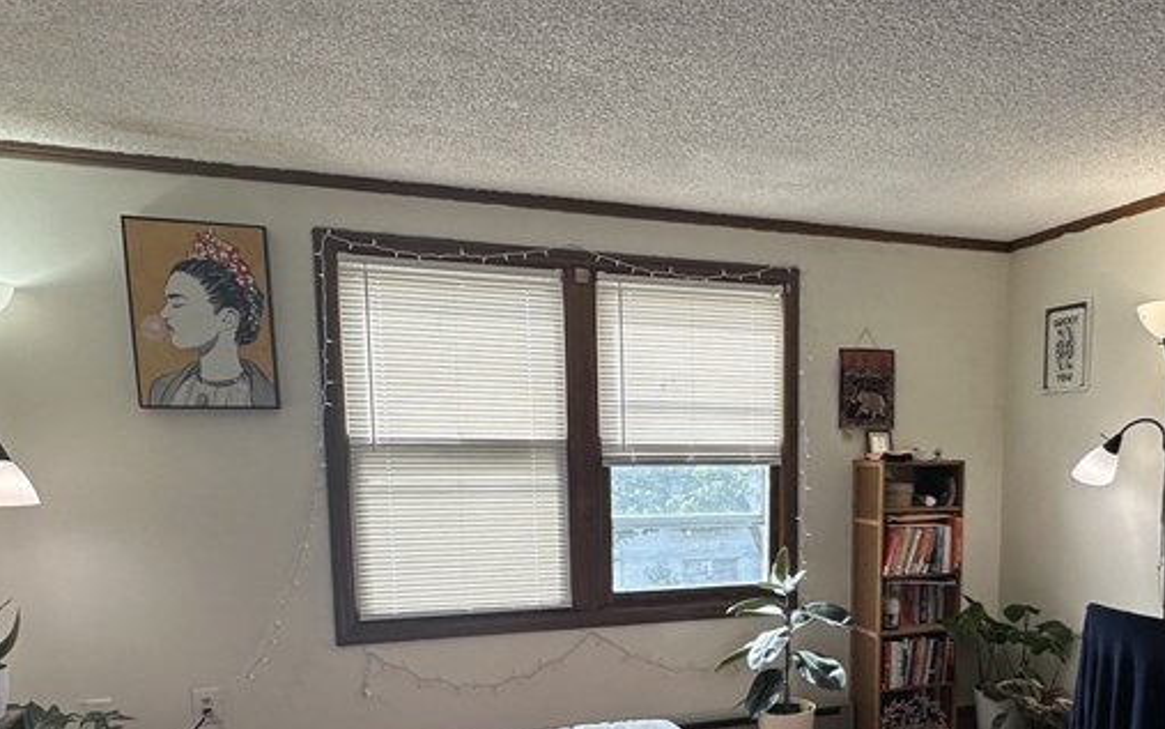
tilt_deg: -7.2
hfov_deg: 60.9
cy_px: 563
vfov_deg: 40.4
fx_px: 953
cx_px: 807
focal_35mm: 30
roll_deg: +0.3
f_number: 2.2
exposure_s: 1/120
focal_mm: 2.22
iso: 50
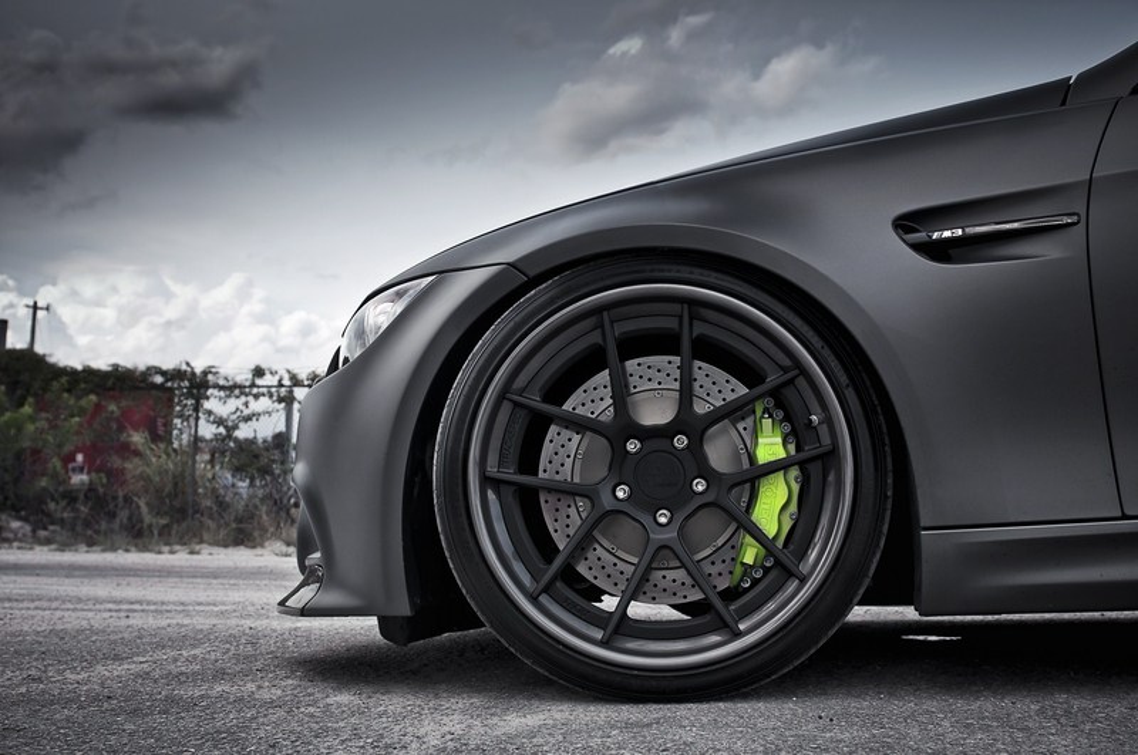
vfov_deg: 36.8
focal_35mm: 36
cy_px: 378
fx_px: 1136
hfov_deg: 53.2
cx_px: 569
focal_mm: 24
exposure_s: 1/200
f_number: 4.5
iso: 200
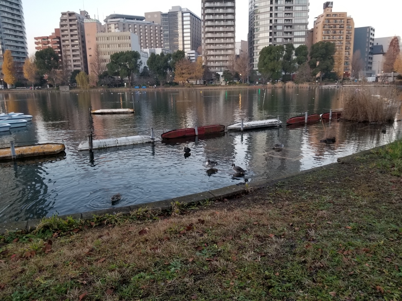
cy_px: 150
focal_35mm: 26
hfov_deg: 67.3
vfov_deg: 53.1
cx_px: 201
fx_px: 302
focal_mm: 4.25
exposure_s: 1/103
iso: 50
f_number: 1.7
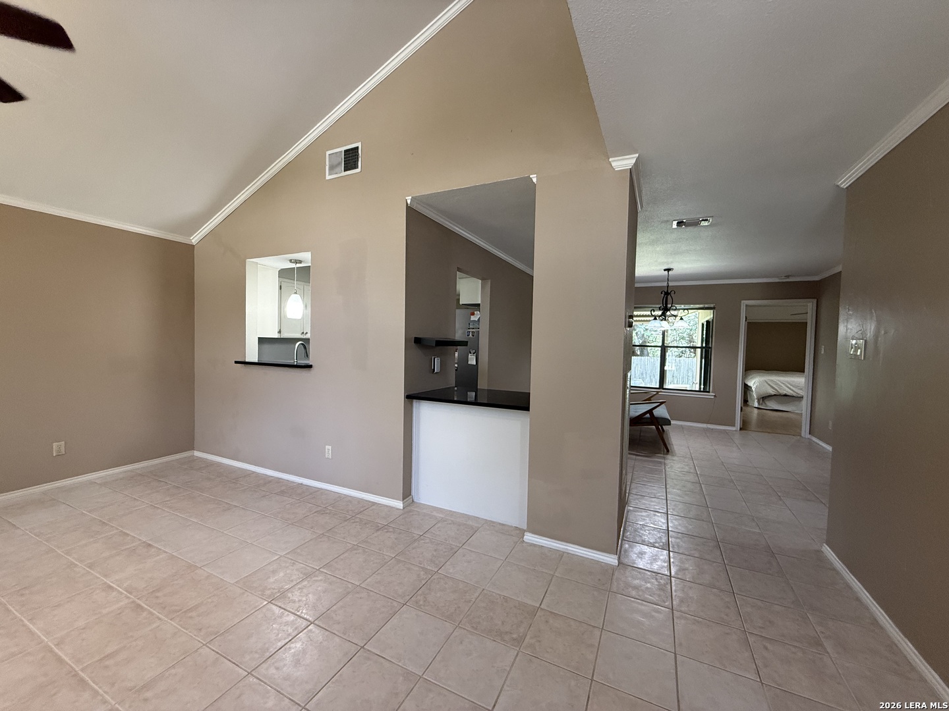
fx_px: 384
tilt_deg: -2.0
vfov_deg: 85.7
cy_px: 356
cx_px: 474
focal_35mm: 14
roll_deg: -0.7
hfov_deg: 102.1
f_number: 2.2
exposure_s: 1/120
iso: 320
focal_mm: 2.22
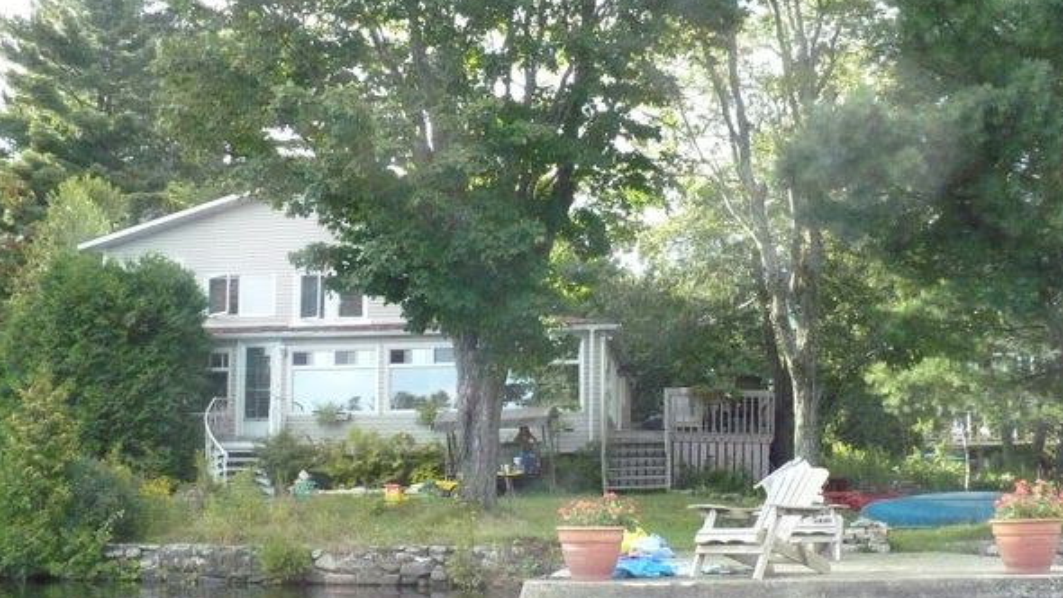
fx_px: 1156
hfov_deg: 49.4
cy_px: 394
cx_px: 535
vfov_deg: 28.8
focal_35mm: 41
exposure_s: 1/200
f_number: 8
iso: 1250
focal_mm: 6.1
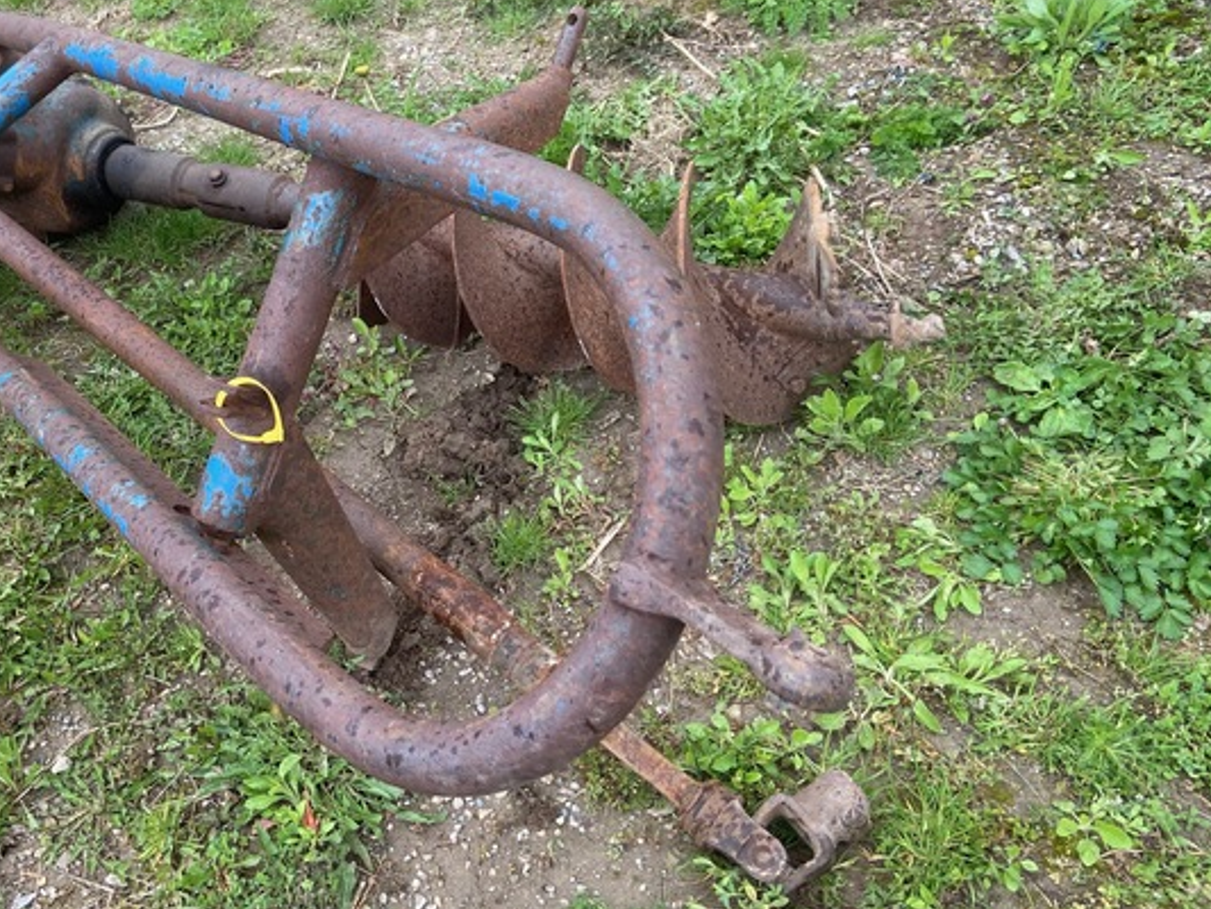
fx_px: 1365
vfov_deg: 36.7
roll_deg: +11.1
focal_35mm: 39
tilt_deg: -43.6
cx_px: 375
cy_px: 355
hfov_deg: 46.9
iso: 32
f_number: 1.8
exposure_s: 1/451
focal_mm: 4.25
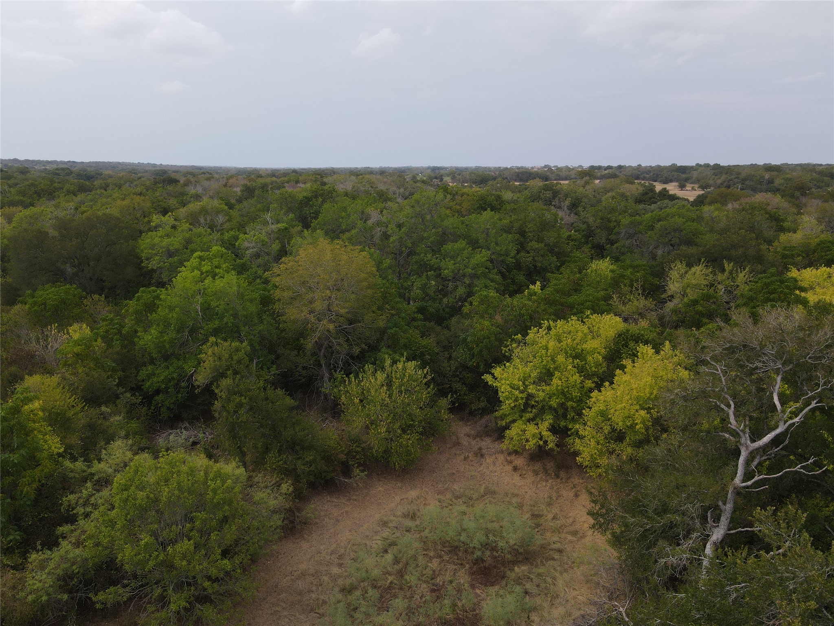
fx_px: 578
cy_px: 313
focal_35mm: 24
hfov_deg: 71.6
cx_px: 417
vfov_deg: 56.8
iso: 100
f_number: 2.8
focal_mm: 4.5
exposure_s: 1/640
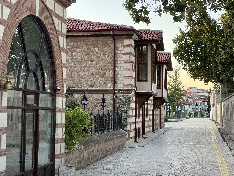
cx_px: 117
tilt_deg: +2.0
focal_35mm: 77
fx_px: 521
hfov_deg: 25.3
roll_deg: -0.3
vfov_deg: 19.1
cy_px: 88
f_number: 2.8
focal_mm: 9
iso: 250
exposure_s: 1/121
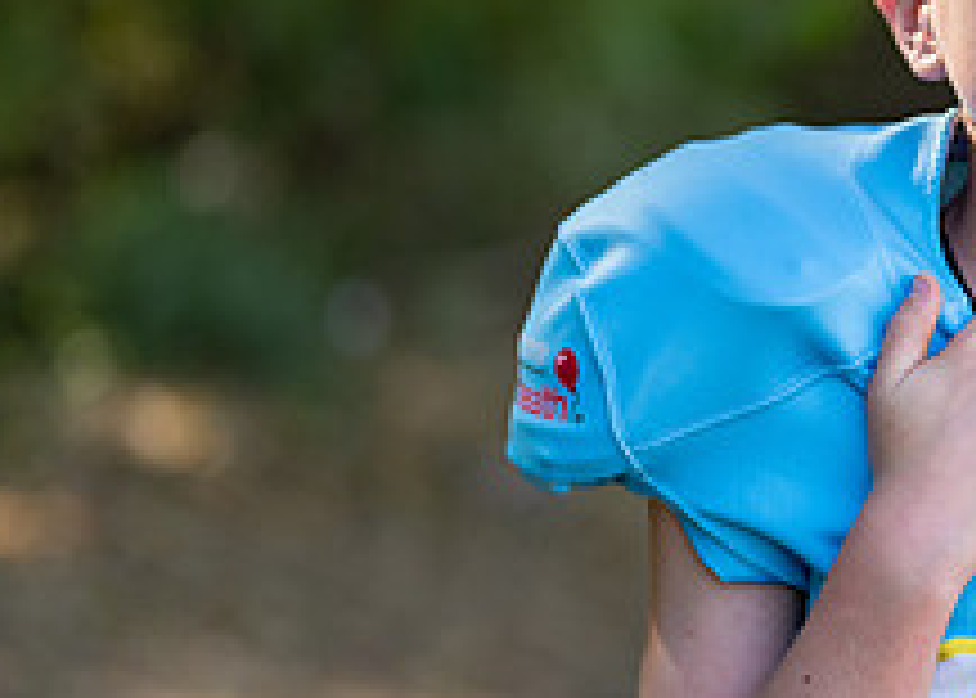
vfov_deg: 9.7
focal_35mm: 148
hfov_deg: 13.3
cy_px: 411
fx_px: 4102
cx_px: 1112
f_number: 1.2
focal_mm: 50
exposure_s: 1/1600
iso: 100
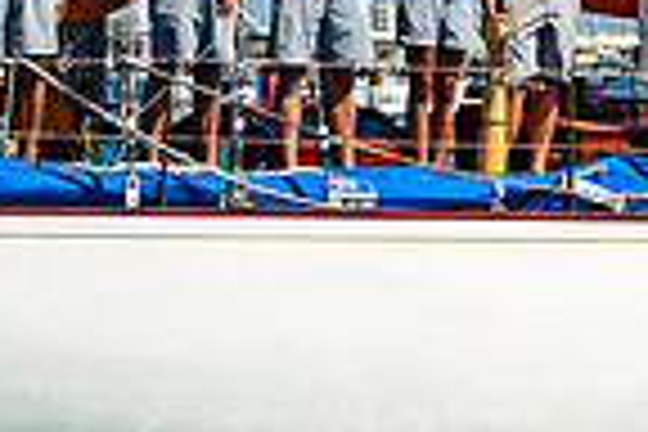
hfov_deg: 9.3
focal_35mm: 222
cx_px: 464
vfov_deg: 6.1
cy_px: -277
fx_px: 3996
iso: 320
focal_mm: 55
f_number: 5.6
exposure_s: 1/2500
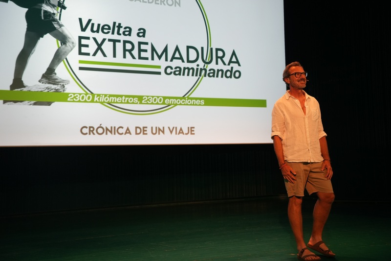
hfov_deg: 48.5
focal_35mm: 40
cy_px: 130
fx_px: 434
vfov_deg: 33.4
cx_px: 196
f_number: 3.5
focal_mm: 40
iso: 1600
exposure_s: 1/160
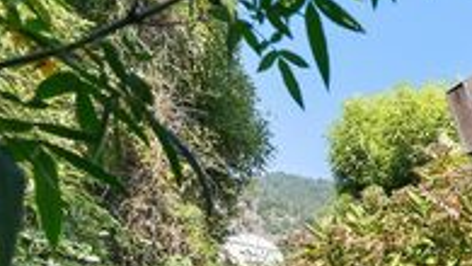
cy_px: 347
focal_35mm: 44
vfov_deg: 23.7
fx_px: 555
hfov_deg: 38.0
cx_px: 523
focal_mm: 16.5
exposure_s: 1/500
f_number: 8
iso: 800
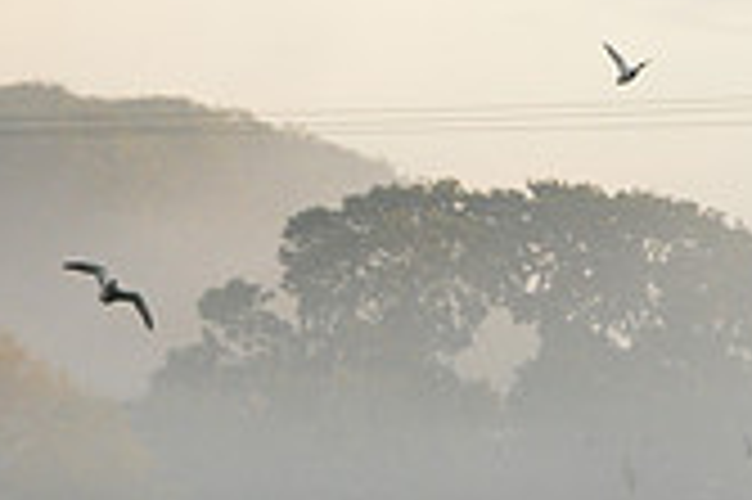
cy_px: 545
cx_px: 1256
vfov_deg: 2.0
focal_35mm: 693
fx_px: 14462
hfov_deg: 3.0
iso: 2500
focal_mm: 200
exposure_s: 1/640
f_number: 5
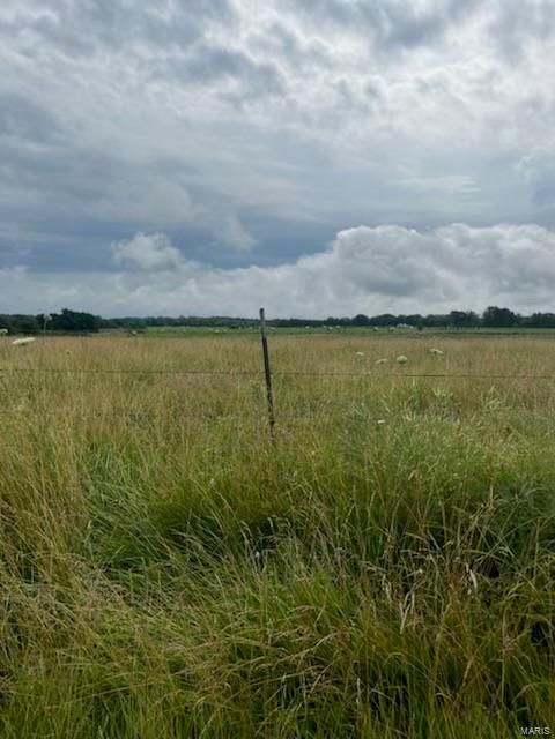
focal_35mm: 26
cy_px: 370
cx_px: 278
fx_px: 556
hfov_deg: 53.1
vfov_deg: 67.3
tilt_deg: -5.4
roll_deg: +0.2
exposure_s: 1/8403
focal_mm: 5.1
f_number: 1.6
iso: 50
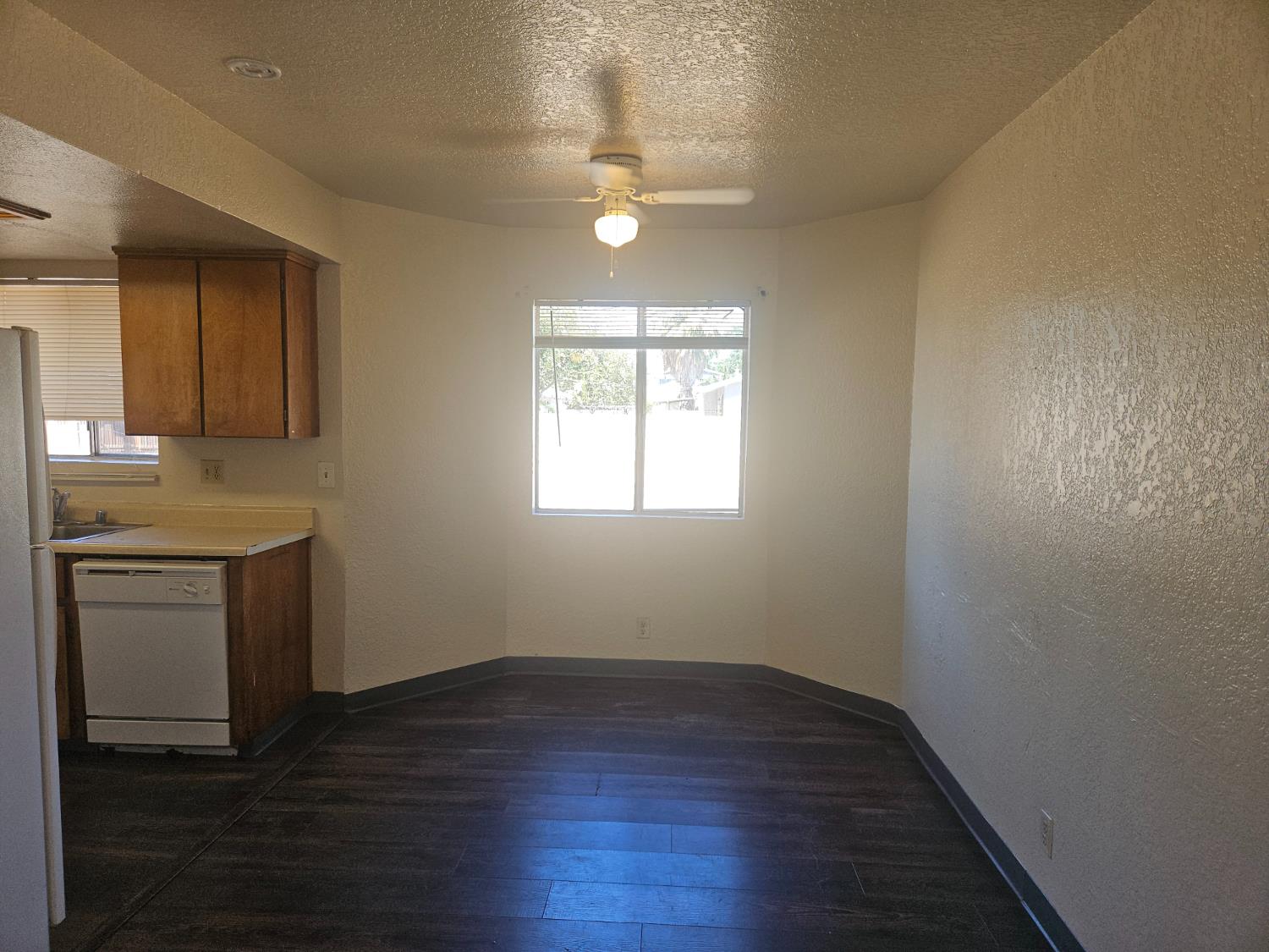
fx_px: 843
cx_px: 634
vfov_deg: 58.9
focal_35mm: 23
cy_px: 476
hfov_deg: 73.9
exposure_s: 1/120
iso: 32
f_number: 1.8
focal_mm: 5.4
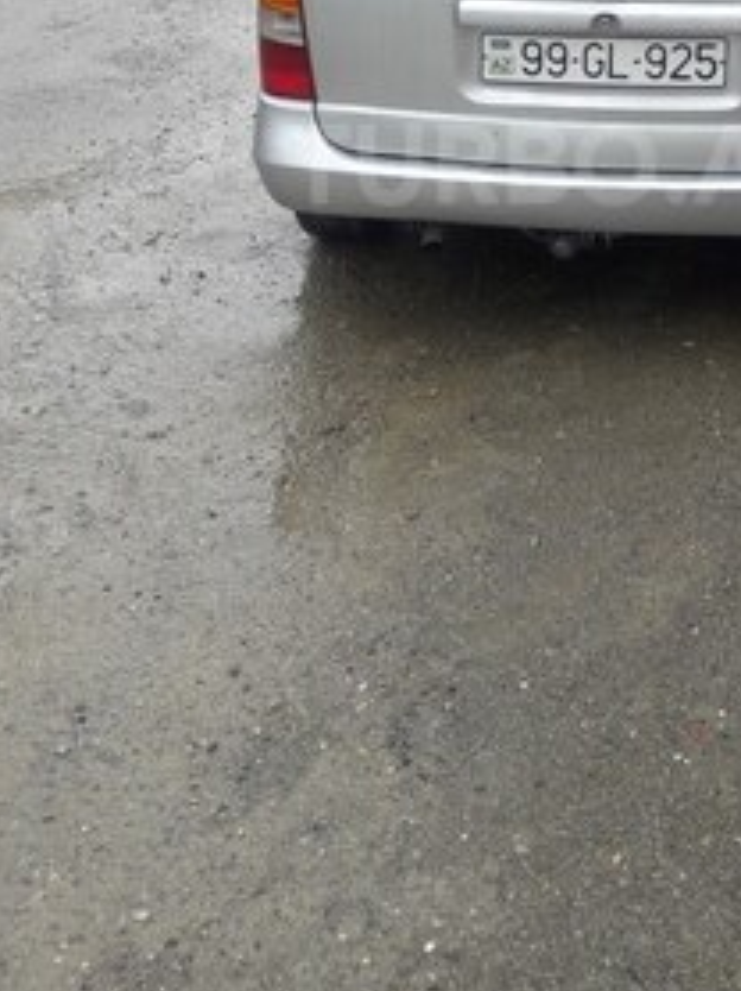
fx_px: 1429
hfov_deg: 28.6
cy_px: 164
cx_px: 563
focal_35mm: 50
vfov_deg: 36.6
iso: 40
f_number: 1.9
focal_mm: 3.7
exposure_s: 1/252
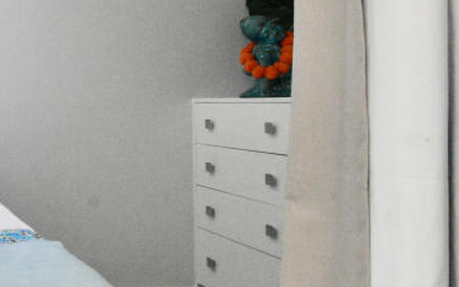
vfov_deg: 30.3
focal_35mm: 42
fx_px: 526
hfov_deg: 35.3
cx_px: -112
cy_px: 91
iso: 4500
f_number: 16
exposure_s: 1/60
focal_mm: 10
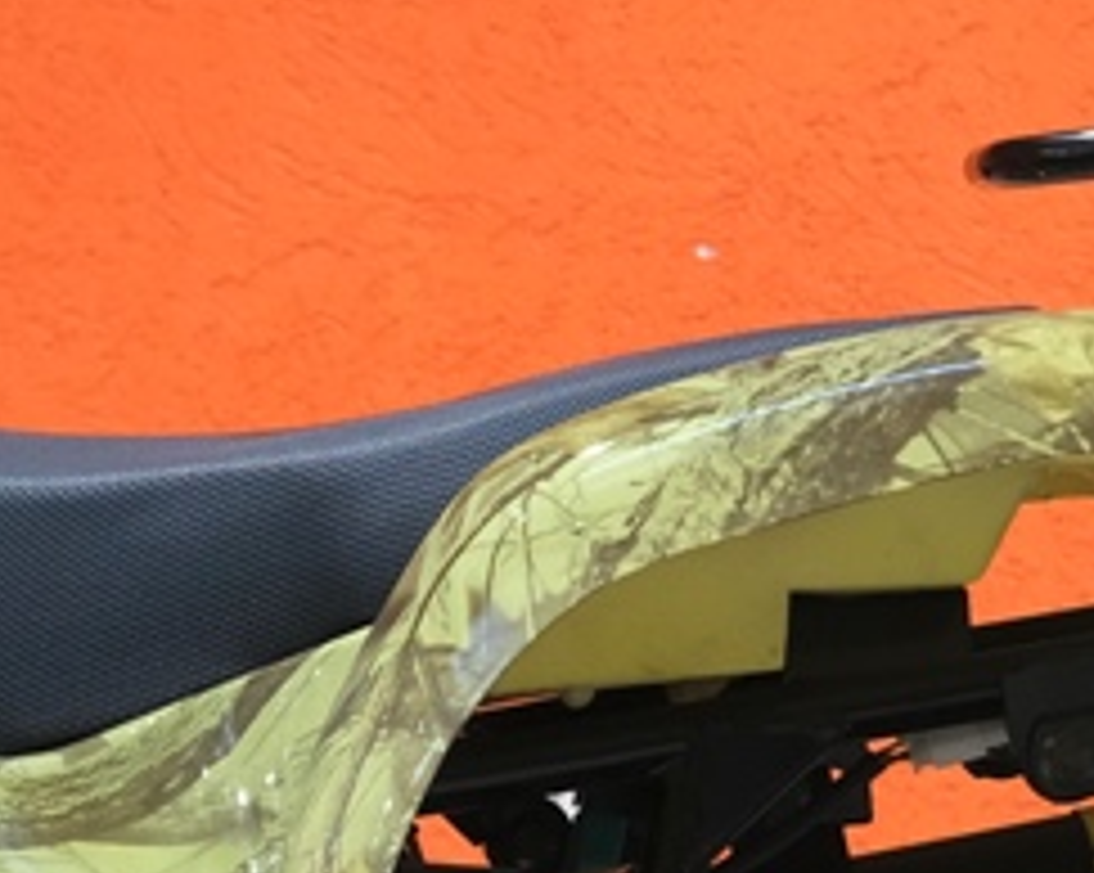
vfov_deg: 5.7
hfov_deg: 7.0
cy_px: 713
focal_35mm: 272
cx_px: -378
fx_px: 8800
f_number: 4
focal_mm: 29.2
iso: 800
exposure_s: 1/60
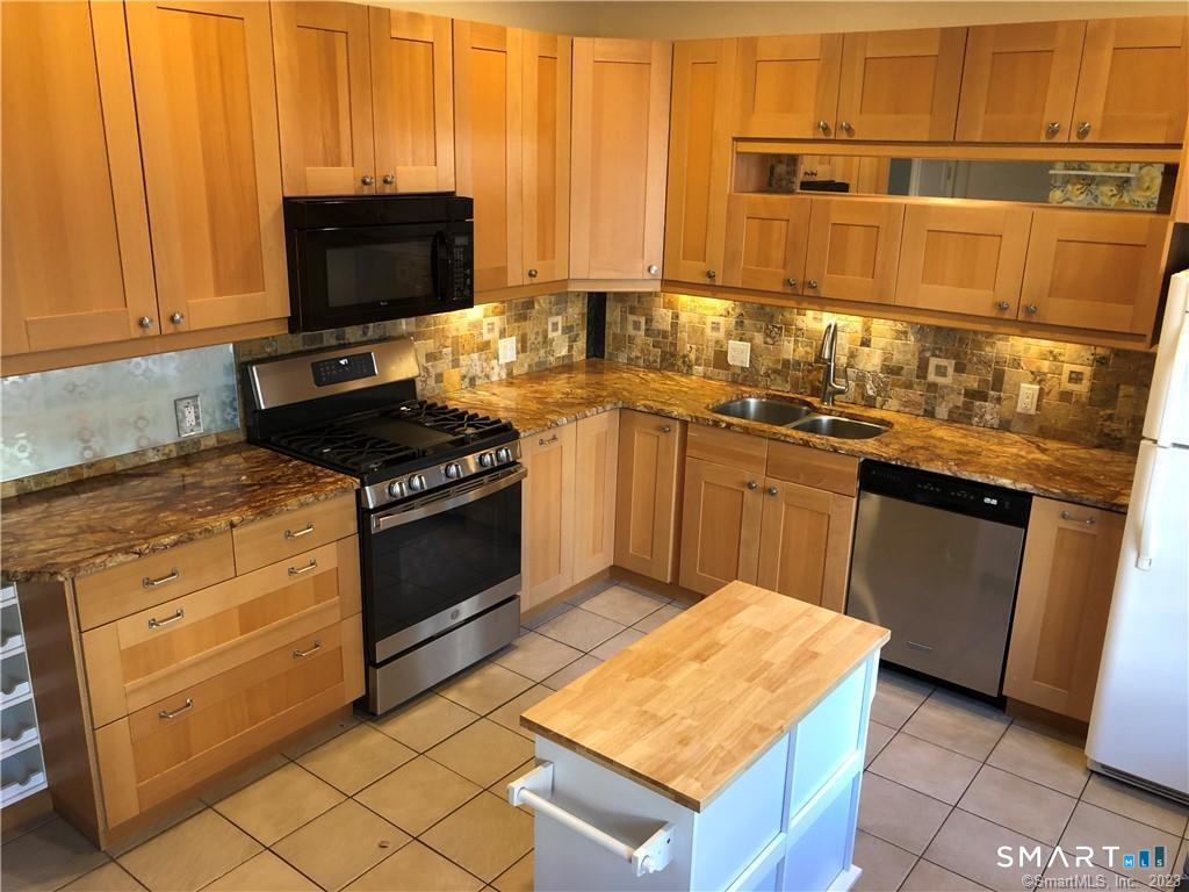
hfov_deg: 63.4
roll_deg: -1.5
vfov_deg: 49.7
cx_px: 594
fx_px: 962
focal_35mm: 28
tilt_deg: -15.9
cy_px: 446
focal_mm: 3.99
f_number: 1.8
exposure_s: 1/15
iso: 40
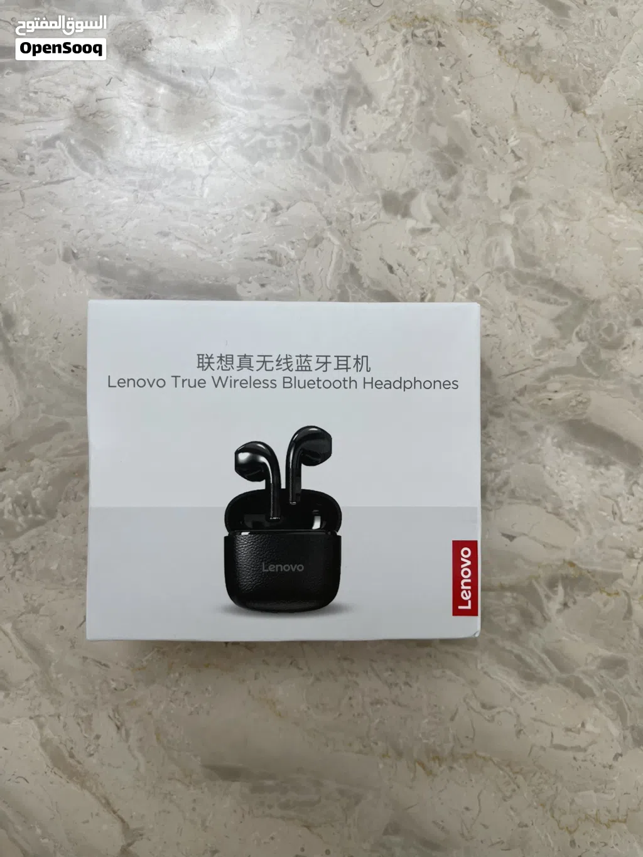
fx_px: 619
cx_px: 322
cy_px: 428
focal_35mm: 25
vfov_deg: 69.4
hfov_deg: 54.9
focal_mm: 5.1
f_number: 1.6
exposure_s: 1/100
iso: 100
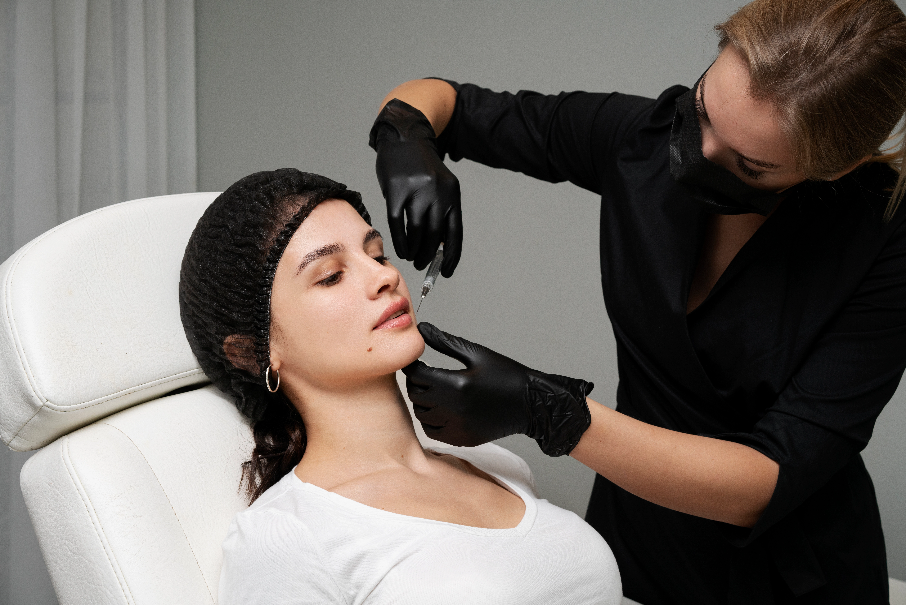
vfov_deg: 24.6
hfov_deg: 36.2
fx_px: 1384
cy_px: 302
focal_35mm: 55
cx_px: 453
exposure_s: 1/125
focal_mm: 55
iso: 500
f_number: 8
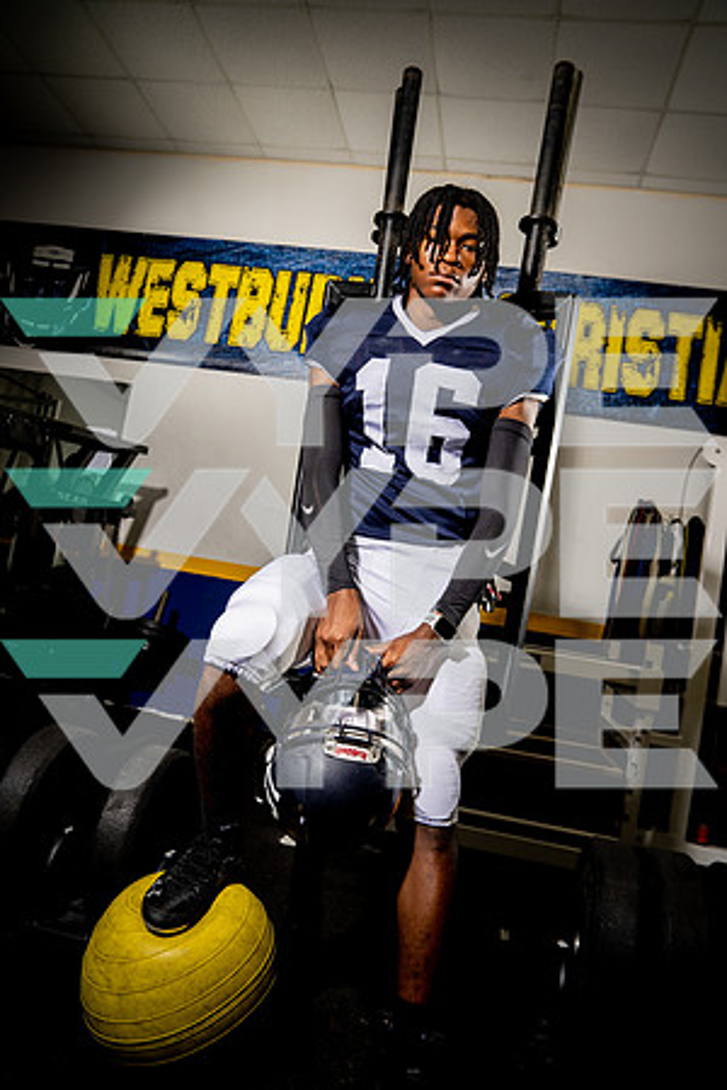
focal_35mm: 26
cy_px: 545
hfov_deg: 49.6
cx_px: 364
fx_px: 788
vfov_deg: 69.4
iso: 200
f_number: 4.5
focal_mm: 26
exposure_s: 1/250
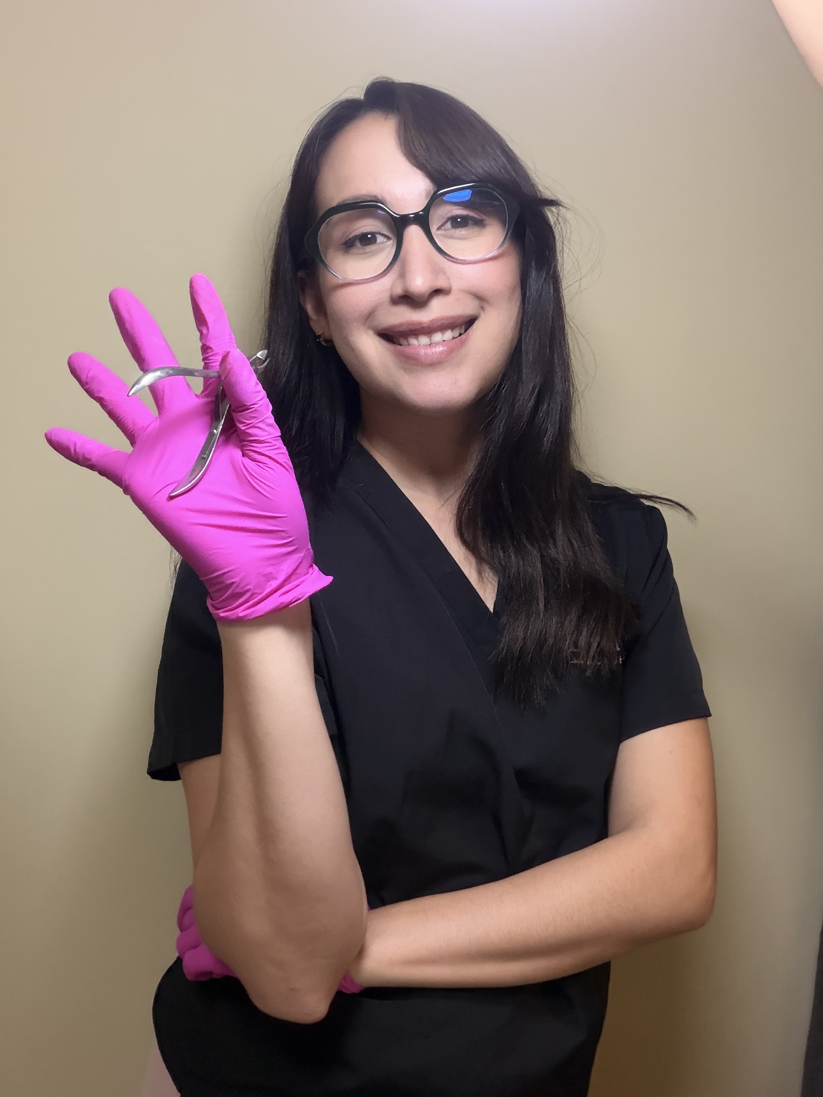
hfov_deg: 46.8
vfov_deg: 60.0
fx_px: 951
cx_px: 412
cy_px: 548
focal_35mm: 30
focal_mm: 2.71
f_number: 1.9
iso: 320
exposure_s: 1/60
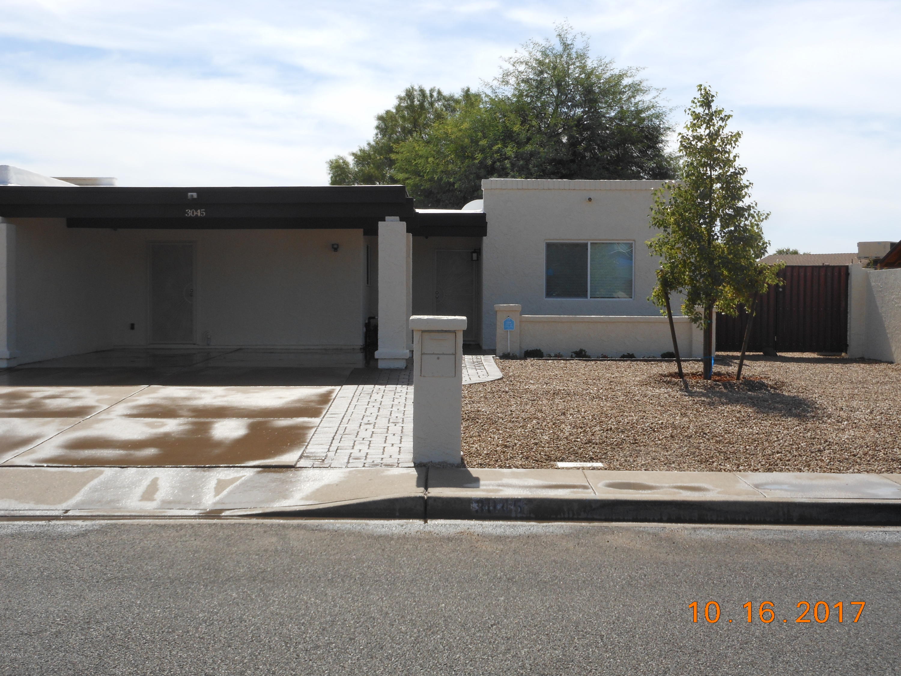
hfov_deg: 42.1
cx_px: 450
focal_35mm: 45
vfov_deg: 32.2
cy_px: 338
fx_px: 1171
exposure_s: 1/640
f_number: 4.6
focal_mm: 8.1
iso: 80
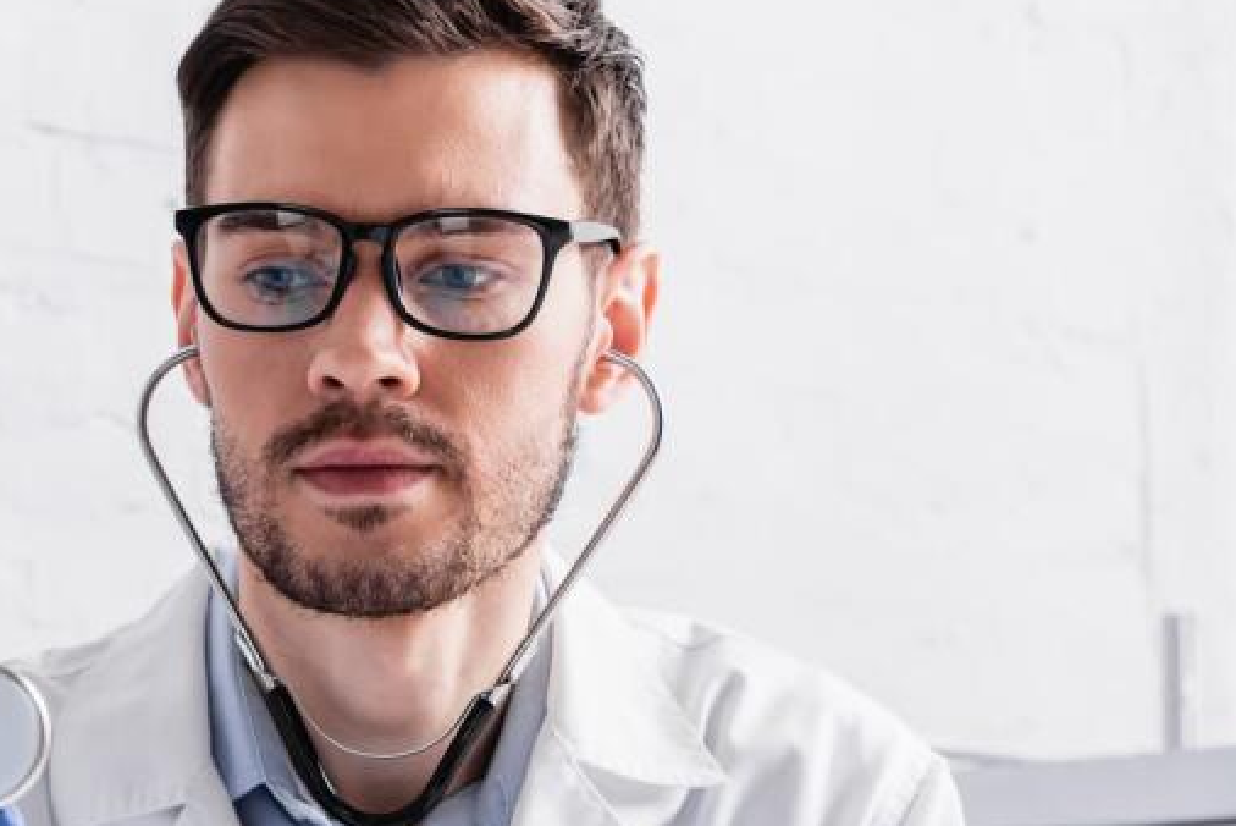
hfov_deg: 17.9
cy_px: 756
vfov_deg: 12.5
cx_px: -203
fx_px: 3744
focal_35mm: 109
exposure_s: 1/200
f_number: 4
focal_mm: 46
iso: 100
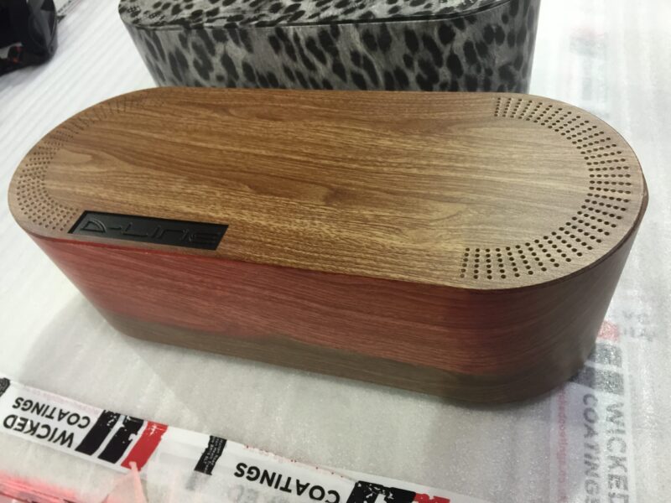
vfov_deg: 48.2
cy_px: 252
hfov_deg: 61.7
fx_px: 562
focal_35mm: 29
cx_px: 336
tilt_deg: -47.3
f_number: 2.2
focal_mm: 4.15
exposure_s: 1/33
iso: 125
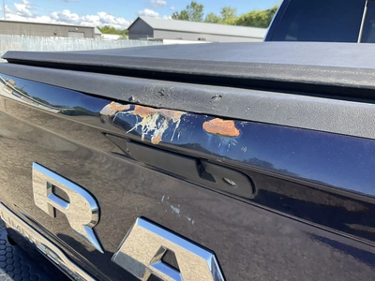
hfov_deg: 61.7
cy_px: 140
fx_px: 314
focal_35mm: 29
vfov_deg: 48.2
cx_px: 188
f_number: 1.8
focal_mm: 3
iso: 25
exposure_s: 1/305
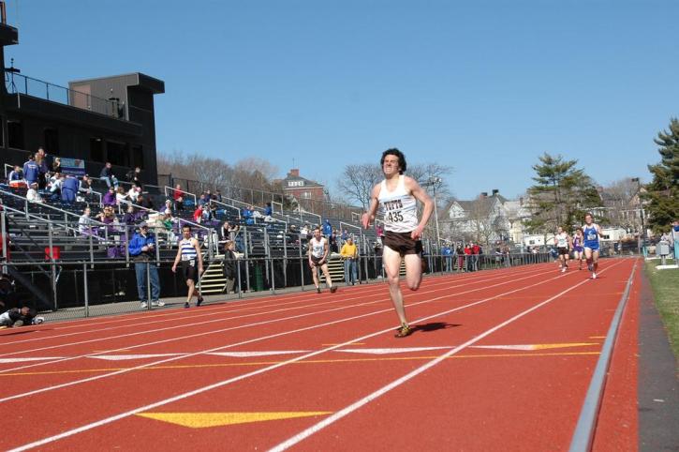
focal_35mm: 52
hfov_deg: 37.9
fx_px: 989
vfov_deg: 25.7
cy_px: 226
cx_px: 340
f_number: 5.6
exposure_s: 1/2000
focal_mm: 35
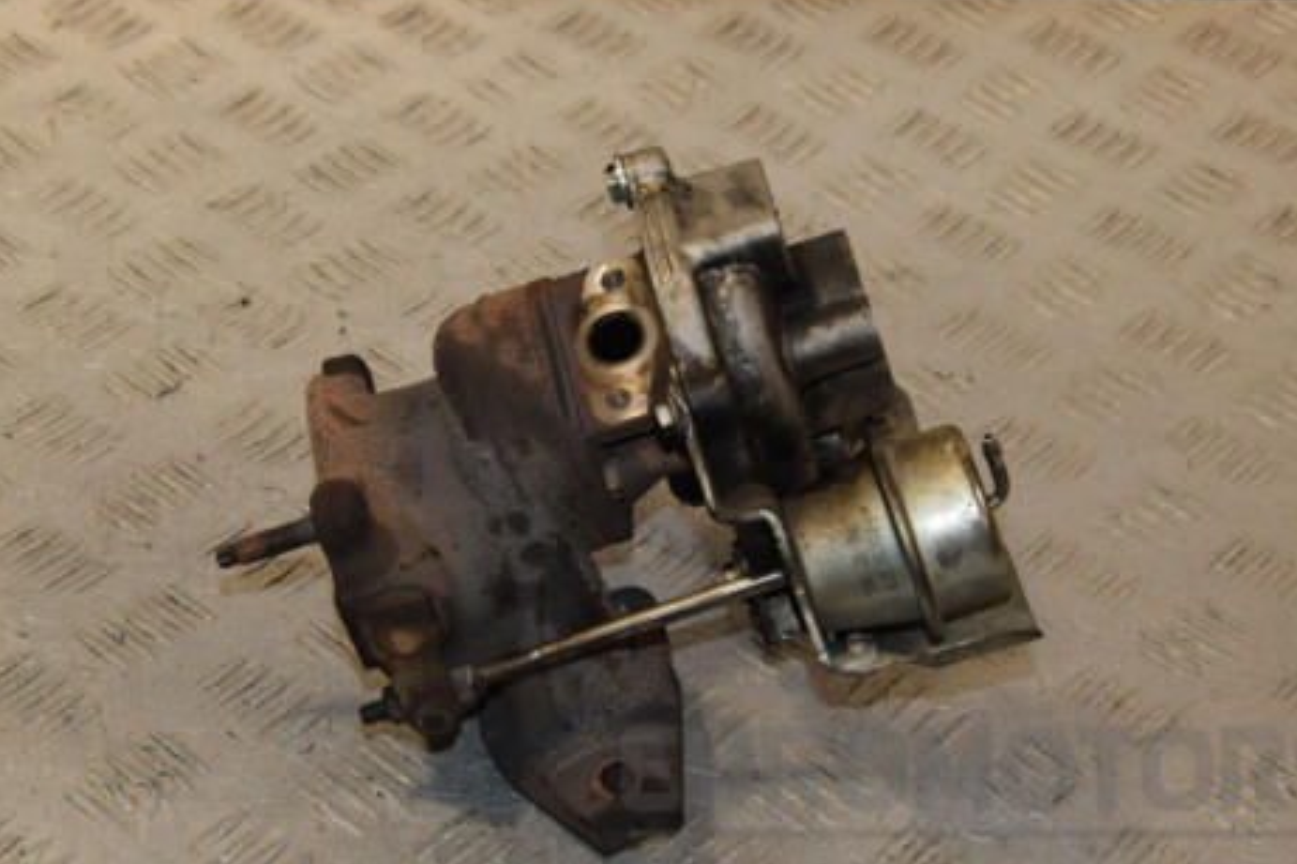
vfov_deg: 16.6
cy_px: 394
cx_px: 568
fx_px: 2953
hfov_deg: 24.8
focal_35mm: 82
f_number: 7.1
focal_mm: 42
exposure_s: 1/200
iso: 800
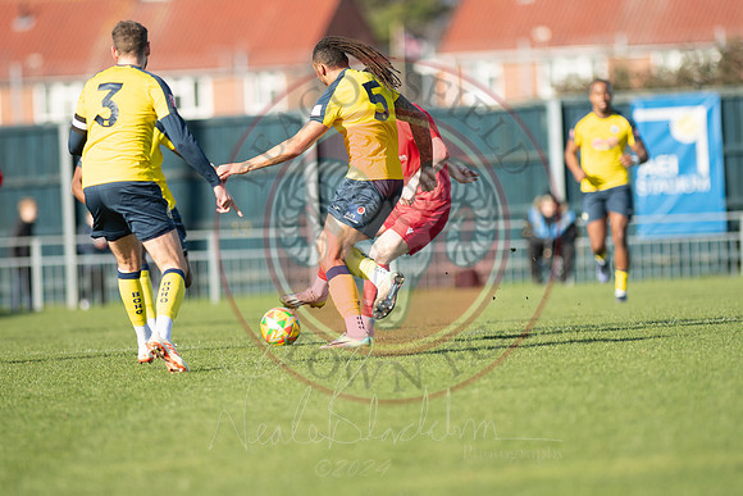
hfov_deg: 4.6
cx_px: 372
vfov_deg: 3.1
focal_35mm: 450
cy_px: 248
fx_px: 9289
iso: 250
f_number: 2.8
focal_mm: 300
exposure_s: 1/2500
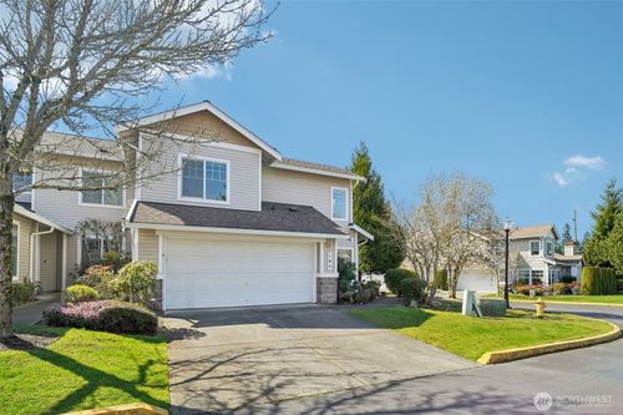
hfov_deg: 96.8
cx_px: 312
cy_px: 208
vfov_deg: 73.7
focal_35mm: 16
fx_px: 277
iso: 1600
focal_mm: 16
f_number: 8
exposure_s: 1/1250
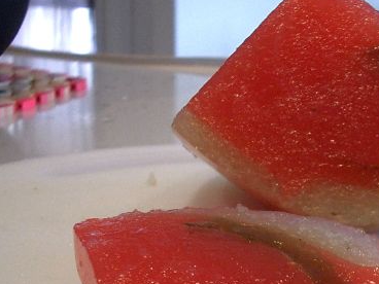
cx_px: 328
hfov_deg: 25.0
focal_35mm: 76
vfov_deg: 19.1
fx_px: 832
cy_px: 251
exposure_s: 1/30
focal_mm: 5.8
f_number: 2.6
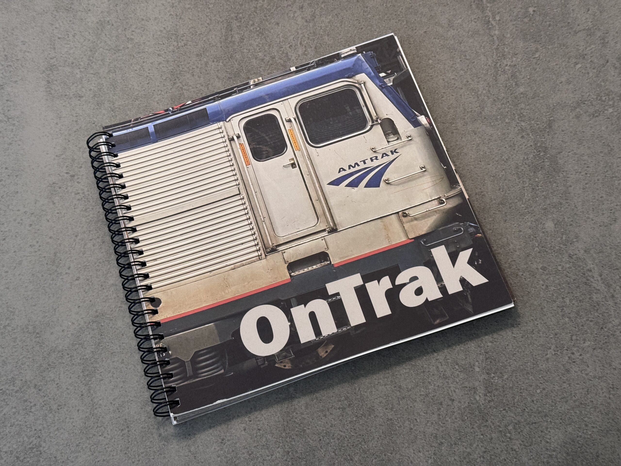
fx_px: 861
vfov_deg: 30.3
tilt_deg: -64.4
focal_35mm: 48
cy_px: 233
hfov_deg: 39.7
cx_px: 310
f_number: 1.78
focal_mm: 6.76
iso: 250
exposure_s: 1/33
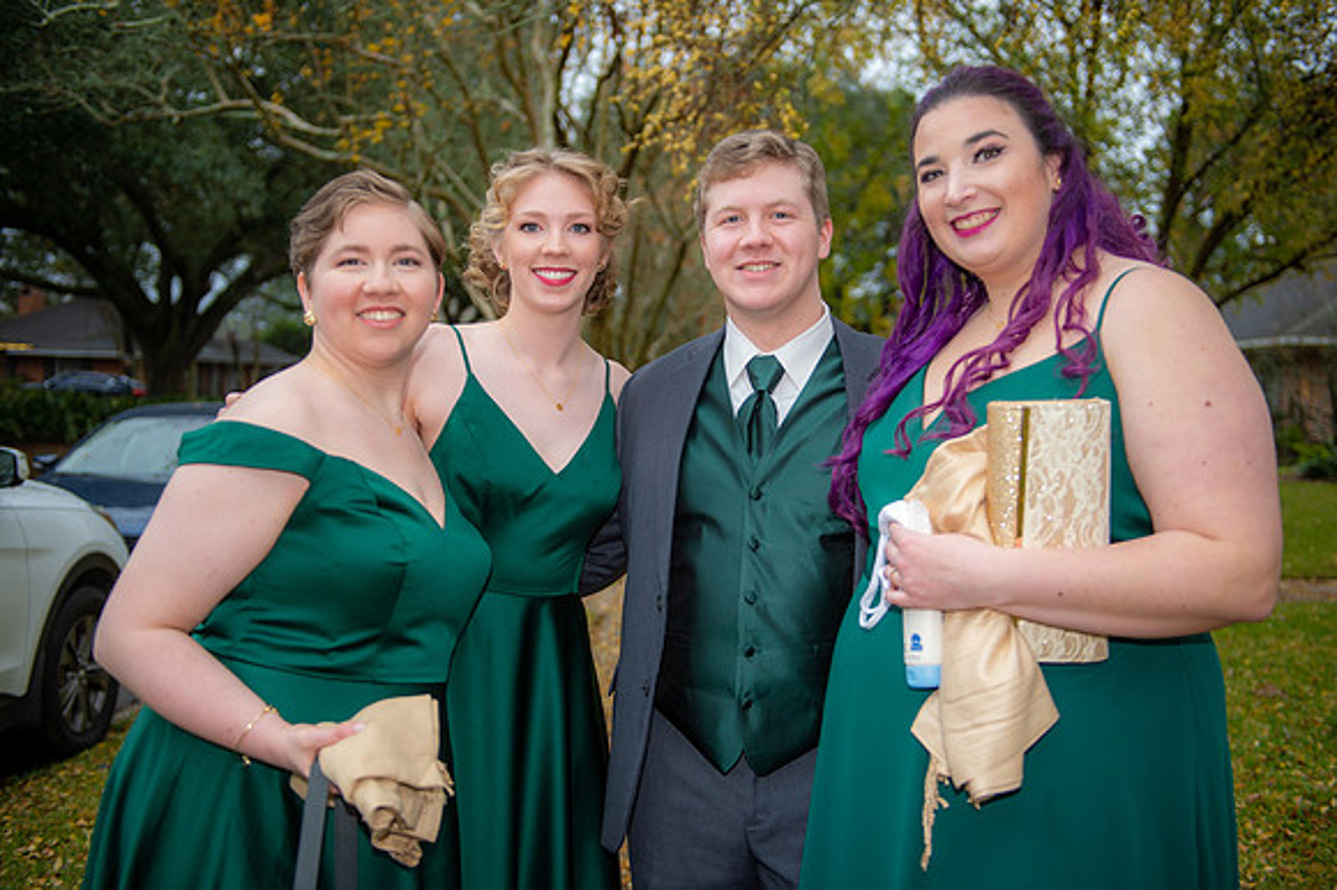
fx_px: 1410
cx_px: 668
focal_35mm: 38
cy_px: 445
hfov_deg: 50.7
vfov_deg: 35.0
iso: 320
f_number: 2.8
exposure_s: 1/500
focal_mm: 38
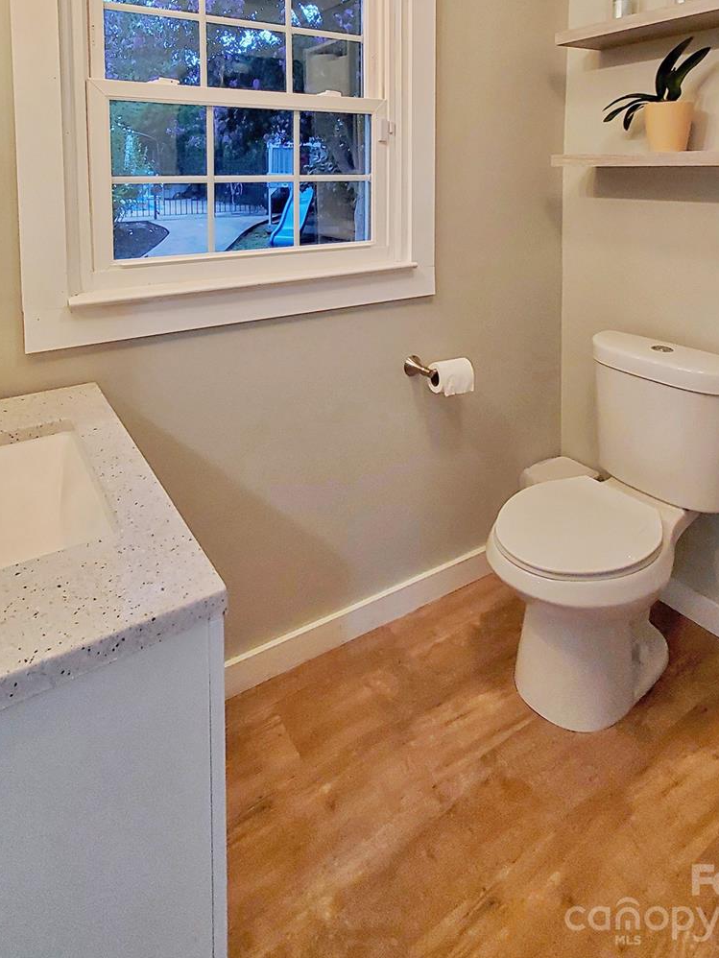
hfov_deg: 65.8
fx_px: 554
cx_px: 317
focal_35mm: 20
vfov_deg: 75.2
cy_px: 228
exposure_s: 1/60
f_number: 2.2
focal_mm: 1.8
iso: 200
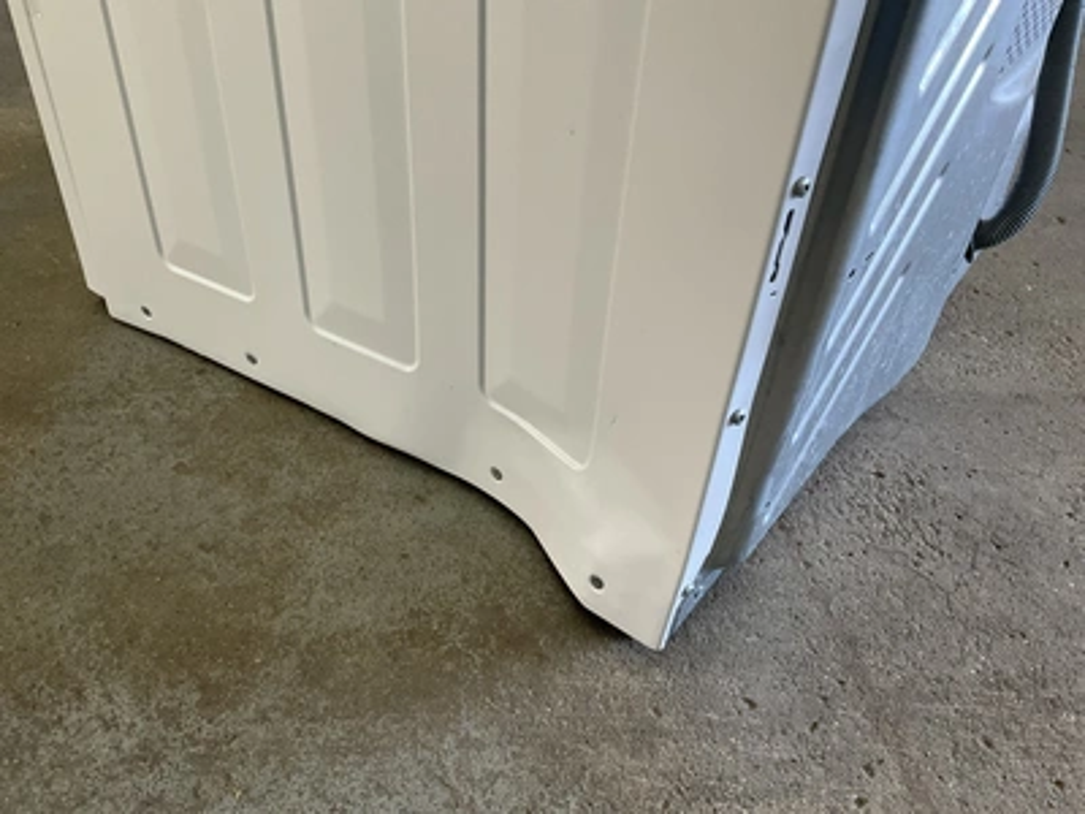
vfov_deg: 48.2
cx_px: 542
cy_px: 407
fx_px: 909
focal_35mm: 29
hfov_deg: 61.7
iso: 64
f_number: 1.8
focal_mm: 3
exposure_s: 1/60
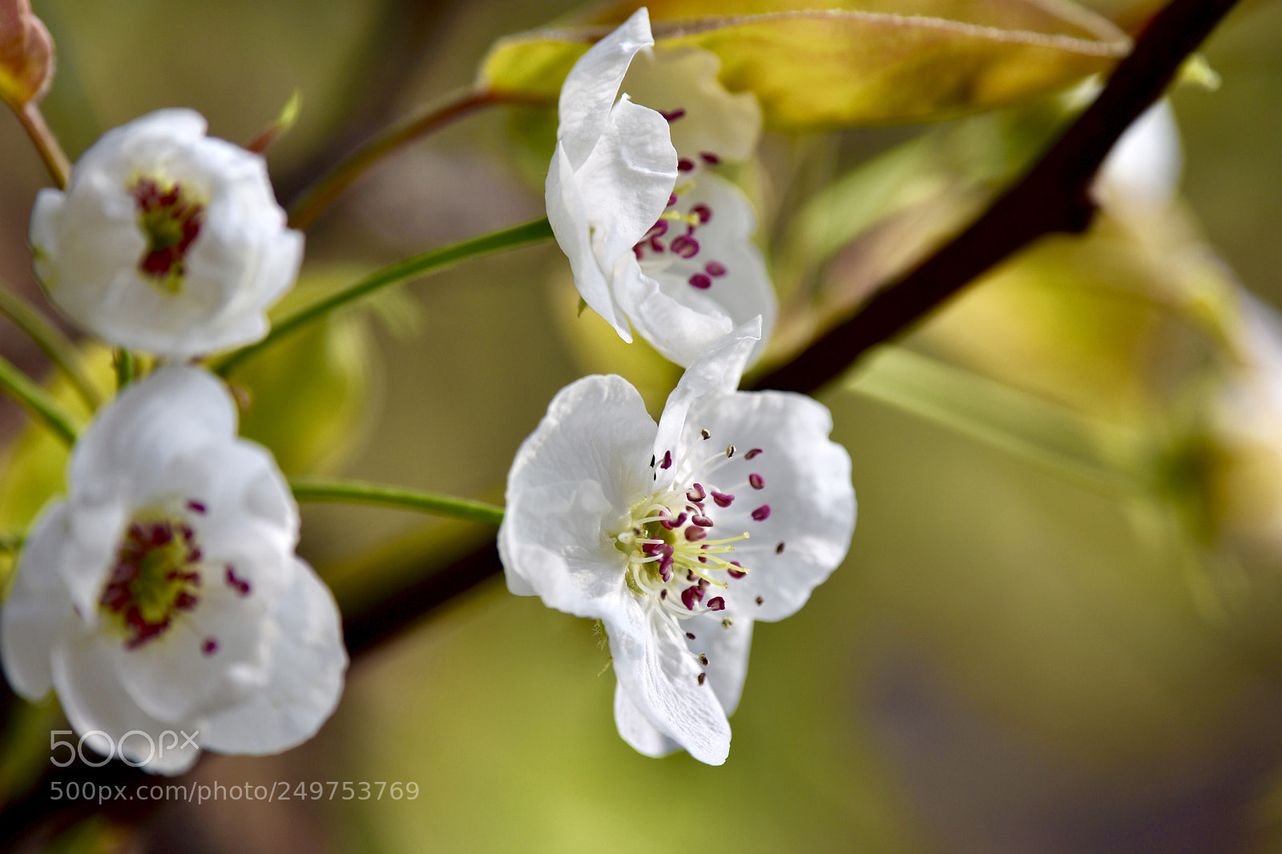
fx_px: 16021
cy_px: 427
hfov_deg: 4.6
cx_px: 641
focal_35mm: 450
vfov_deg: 3.1
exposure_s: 1/400
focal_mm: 300
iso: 100
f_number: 4
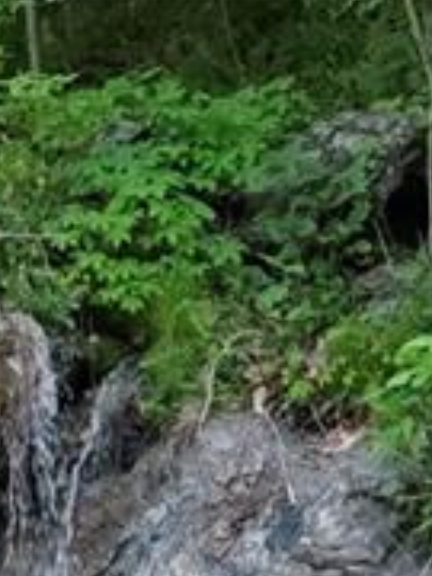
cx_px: 6
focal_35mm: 222
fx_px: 3694
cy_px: 1216
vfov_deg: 8.4
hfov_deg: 6.7
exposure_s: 1/119
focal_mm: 6
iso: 80
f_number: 2.4
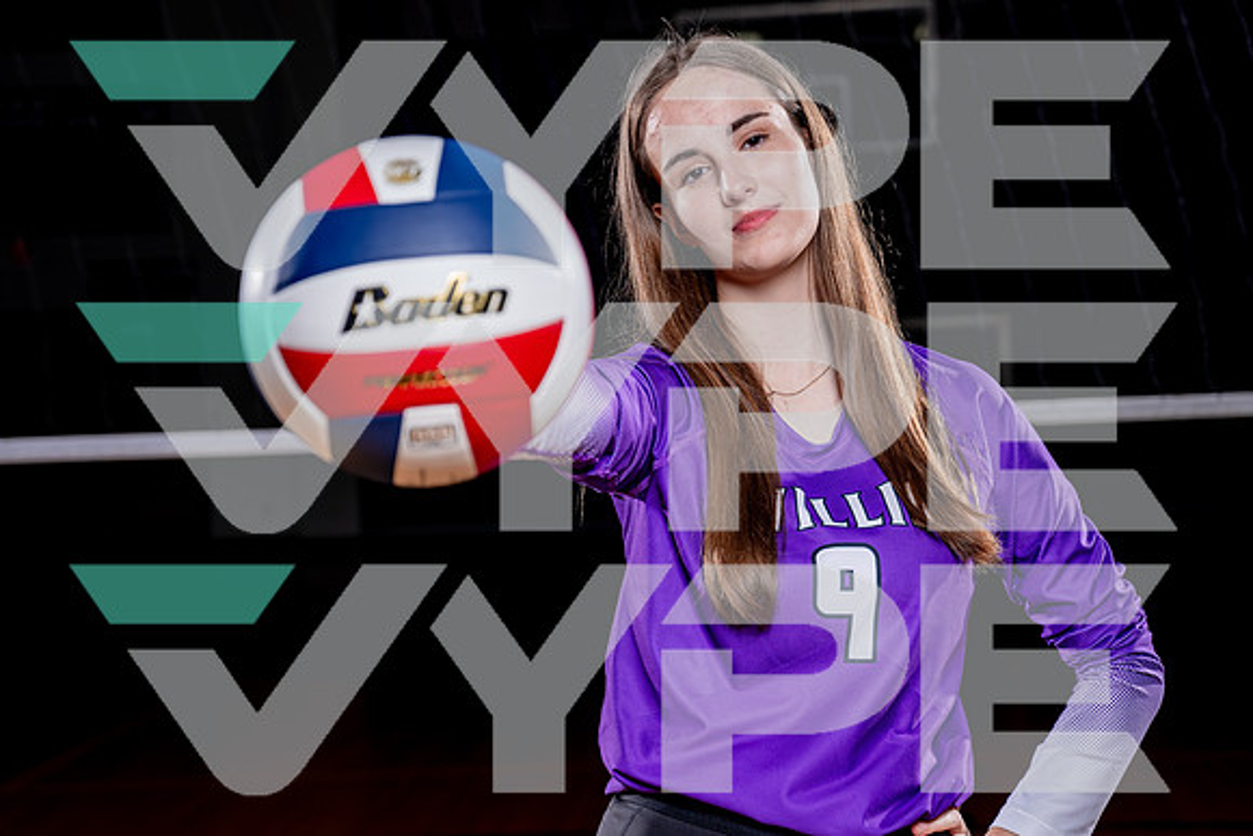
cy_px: 418
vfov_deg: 18.8
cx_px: 626
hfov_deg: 27.8
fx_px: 2531
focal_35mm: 73
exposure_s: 1/250
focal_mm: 67
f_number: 4
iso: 100
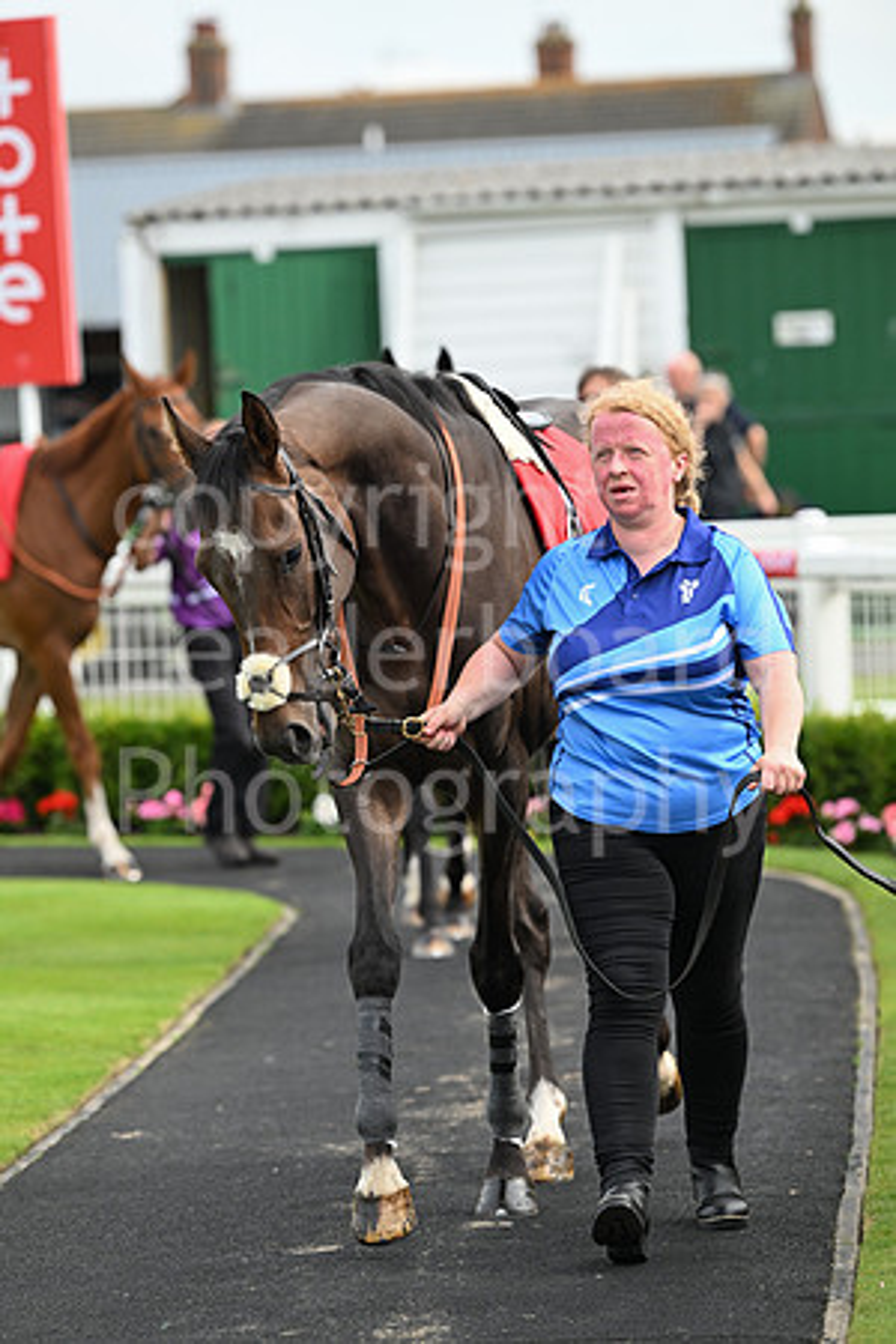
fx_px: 7466
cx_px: 448
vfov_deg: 10.3
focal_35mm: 200
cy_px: 672
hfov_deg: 6.9
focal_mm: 200
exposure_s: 1/1600
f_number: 4.5
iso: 800
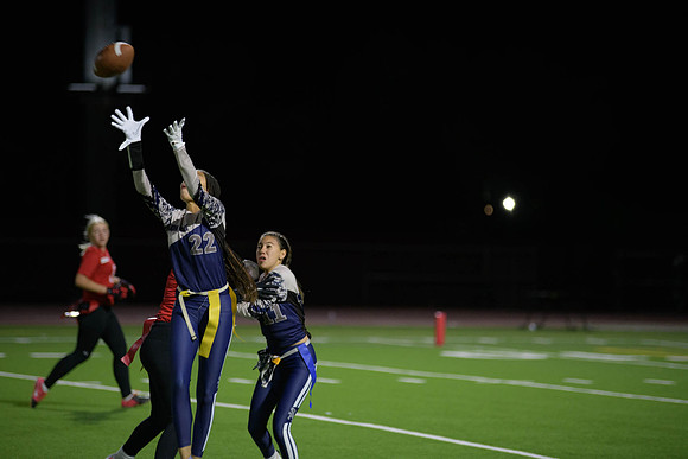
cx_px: 344
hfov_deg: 11.4
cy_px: 230
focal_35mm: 180
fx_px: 3441
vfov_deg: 7.6
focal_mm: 180
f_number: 2.8
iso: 2500
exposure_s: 1/640
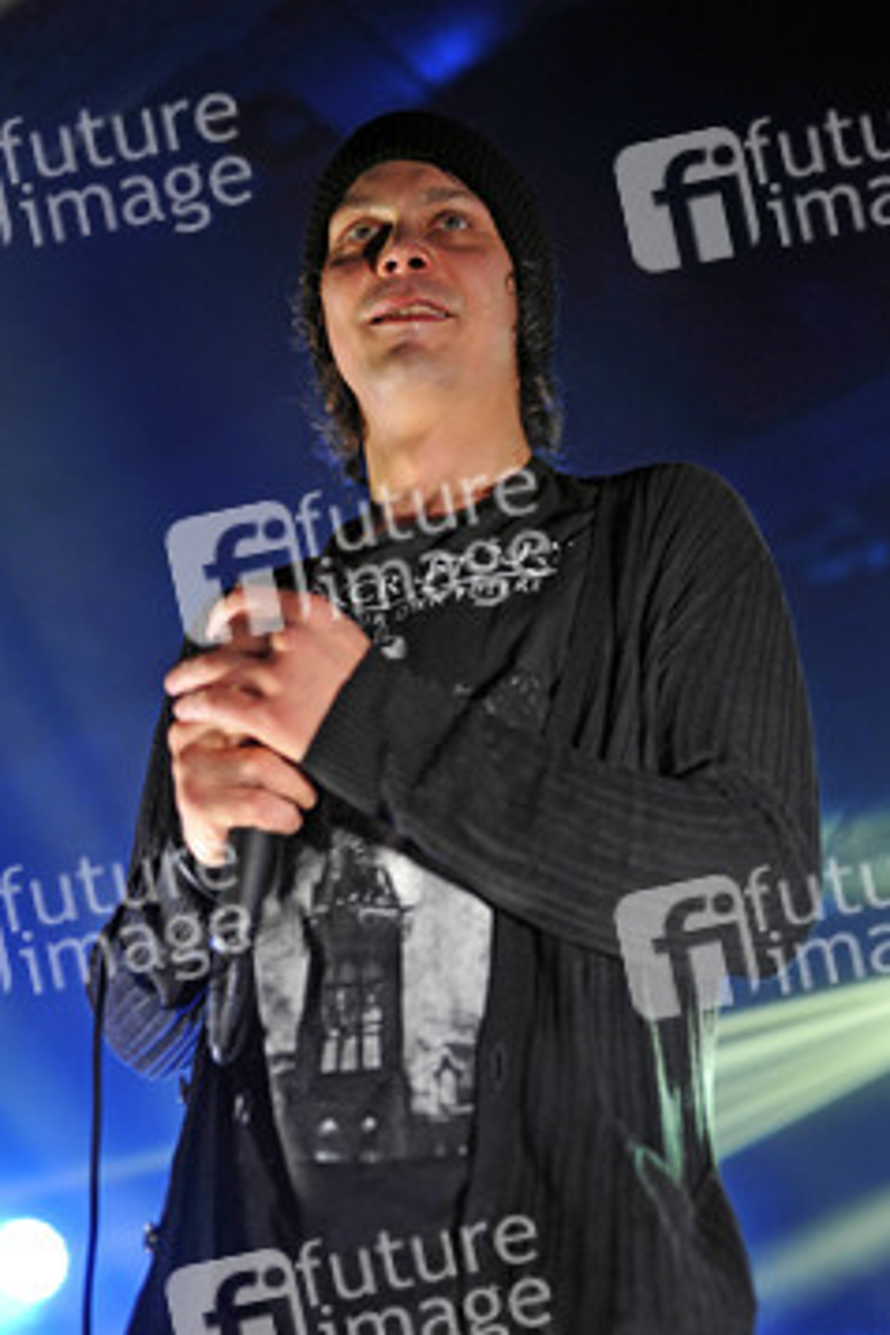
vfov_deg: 35.6
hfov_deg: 24.2
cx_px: 467
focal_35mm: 56
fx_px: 2077
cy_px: 744
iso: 1600
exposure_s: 1/250
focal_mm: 50
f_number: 2.8
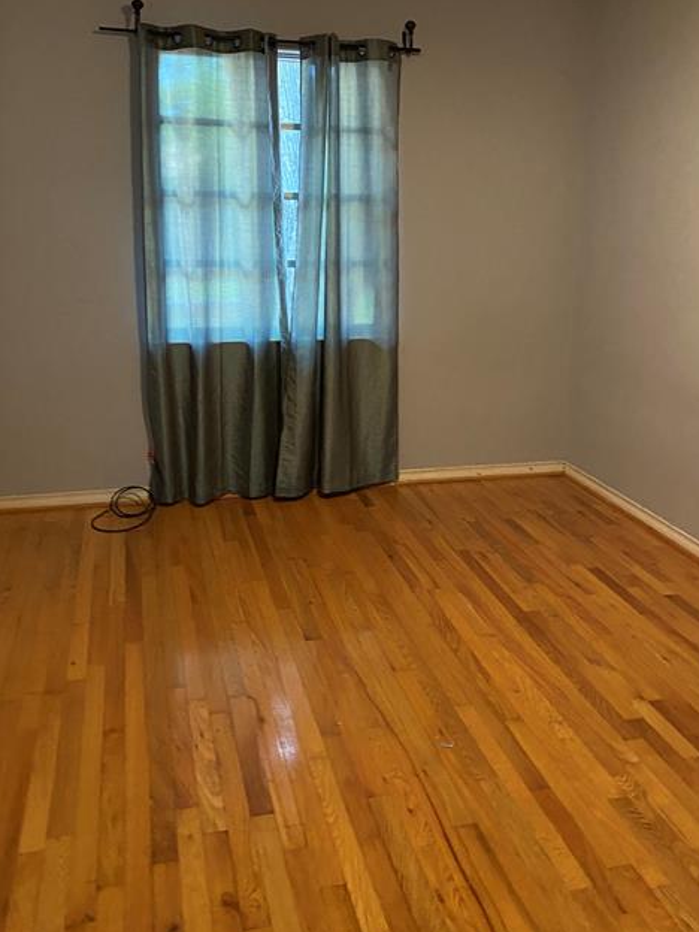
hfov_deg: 44.2
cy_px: 378
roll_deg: -0.8
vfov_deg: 56.4
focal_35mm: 32
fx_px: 862
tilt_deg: -10.9
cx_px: 357
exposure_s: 1/30
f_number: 1.8
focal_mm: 4.25
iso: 800
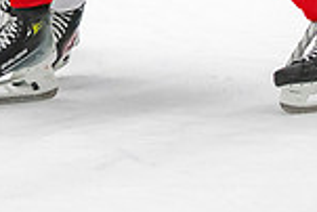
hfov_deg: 4.3
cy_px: -193
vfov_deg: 2.9
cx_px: 172
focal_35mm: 478
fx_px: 4213
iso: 2000
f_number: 3.2
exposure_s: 1/640
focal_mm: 95
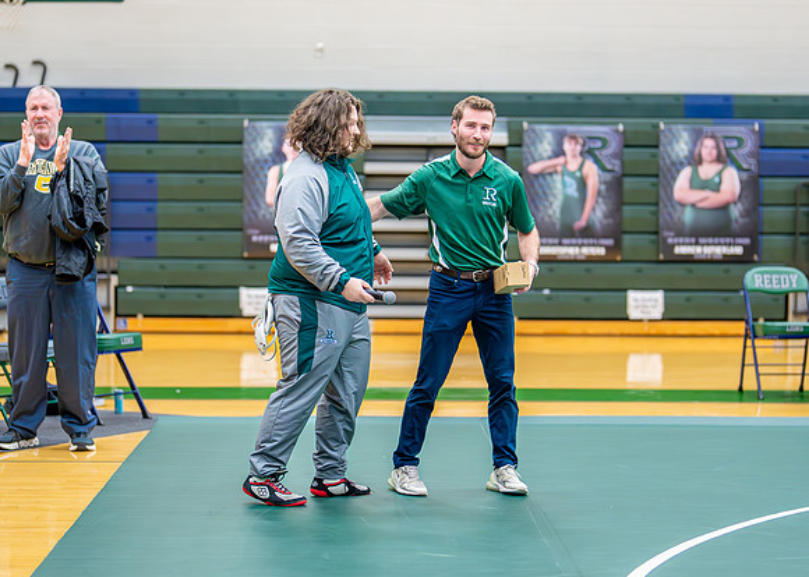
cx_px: 410
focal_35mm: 98
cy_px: 287
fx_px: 2262
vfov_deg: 14.5
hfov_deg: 20.3
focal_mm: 50
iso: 1250
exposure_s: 1/1000
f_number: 1.2
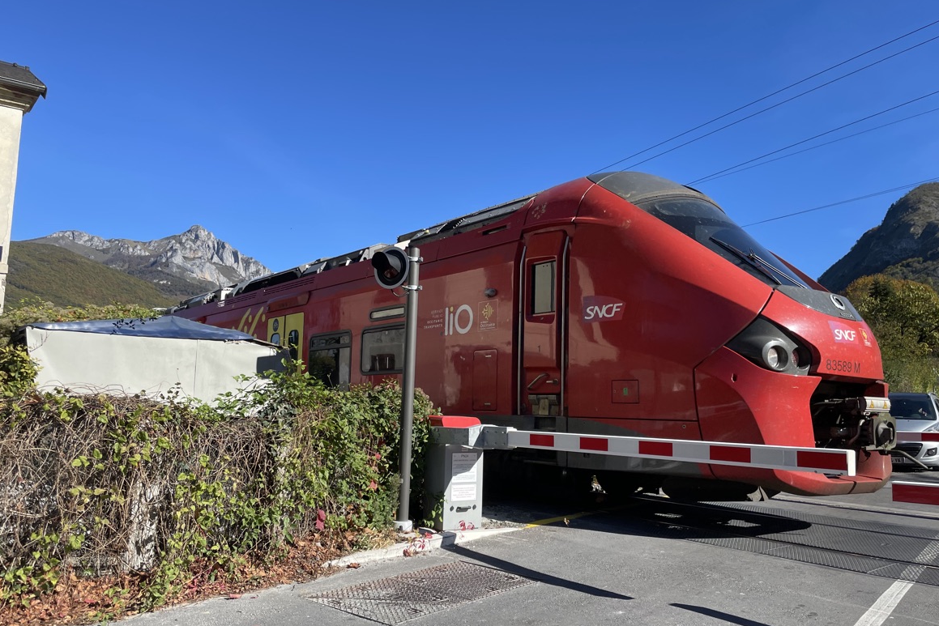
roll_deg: -2.0
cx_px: 472
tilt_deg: +6.3
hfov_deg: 65.5
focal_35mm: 28
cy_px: 344
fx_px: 730
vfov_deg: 46.3
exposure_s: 1/2020
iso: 32
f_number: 1.6
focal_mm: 4.2
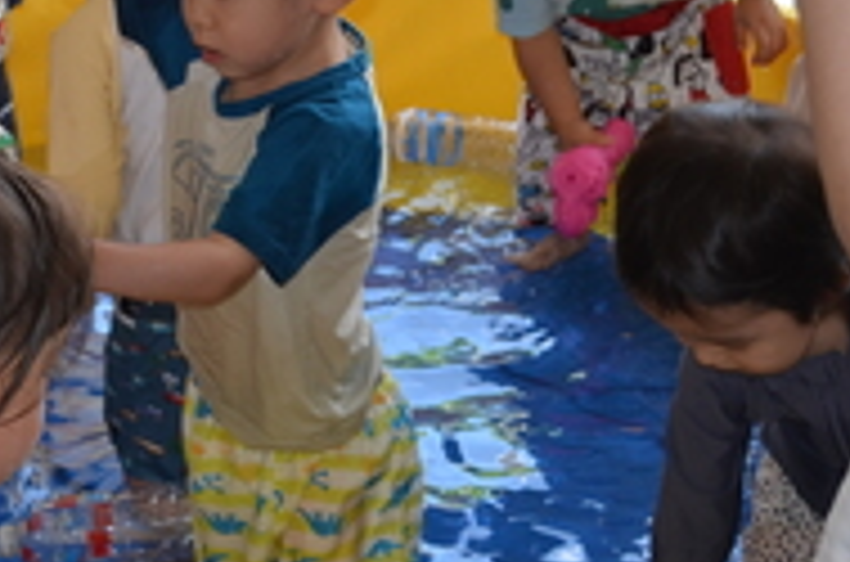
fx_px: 3156
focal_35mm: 134
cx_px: 169
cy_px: -4
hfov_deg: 15.2
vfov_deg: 10.1
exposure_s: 1/160
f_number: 4.2
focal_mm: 26
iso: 200
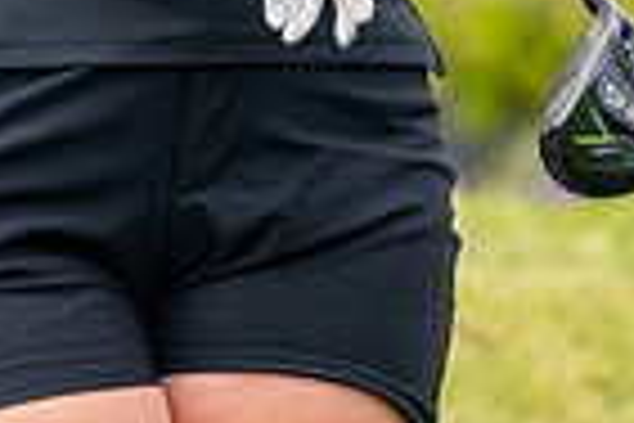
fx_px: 39234
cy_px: -561
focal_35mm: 2228
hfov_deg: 0.9
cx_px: -439
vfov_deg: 0.6
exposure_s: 1/2000
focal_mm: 300
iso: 400
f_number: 5
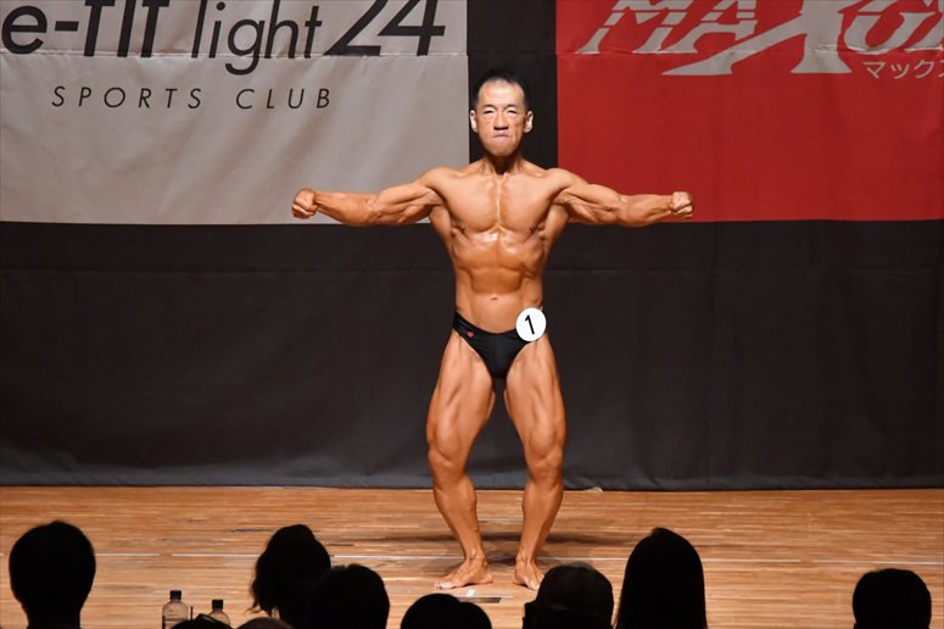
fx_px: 7470
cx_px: 472
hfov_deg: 7.2
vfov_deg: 4.8
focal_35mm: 285
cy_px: 314
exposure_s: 1/400
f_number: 5.6
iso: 10000
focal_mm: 190
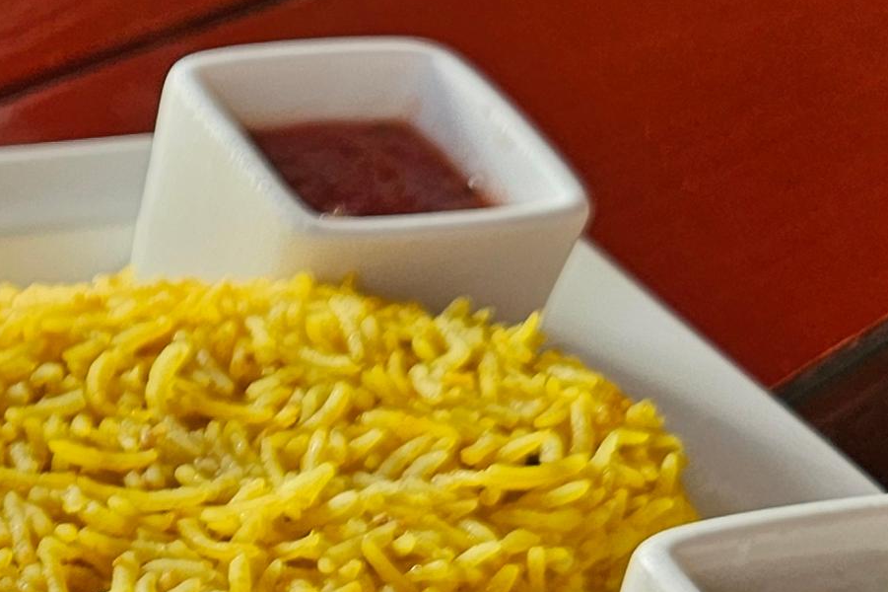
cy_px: 658
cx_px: -256
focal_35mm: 102
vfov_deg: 13.1
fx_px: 2515
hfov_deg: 18.6
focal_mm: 5.4
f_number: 1.8
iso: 40
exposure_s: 1/232
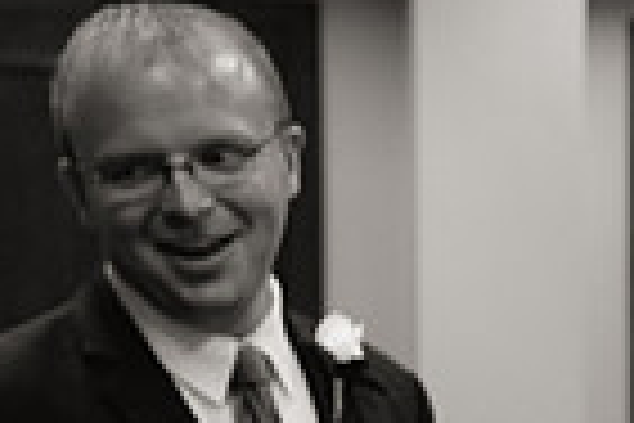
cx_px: 1178
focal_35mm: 144
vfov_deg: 9.4
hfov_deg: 12.8
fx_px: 2536
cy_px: 556
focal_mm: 35
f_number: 3.5
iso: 1600
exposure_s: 1/160
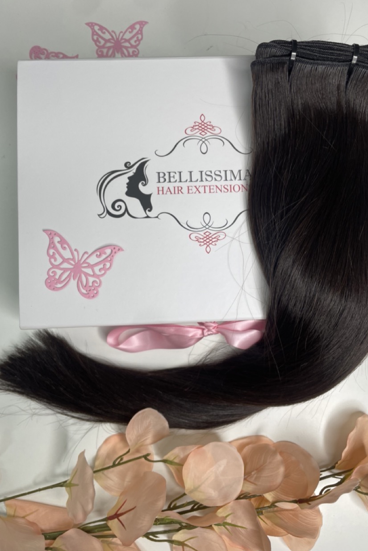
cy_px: 267
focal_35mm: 28
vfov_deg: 65.5
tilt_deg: -83.9
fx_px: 429
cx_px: 200
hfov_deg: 46.4
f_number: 1.6
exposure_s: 1/100
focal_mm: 4.2
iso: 64
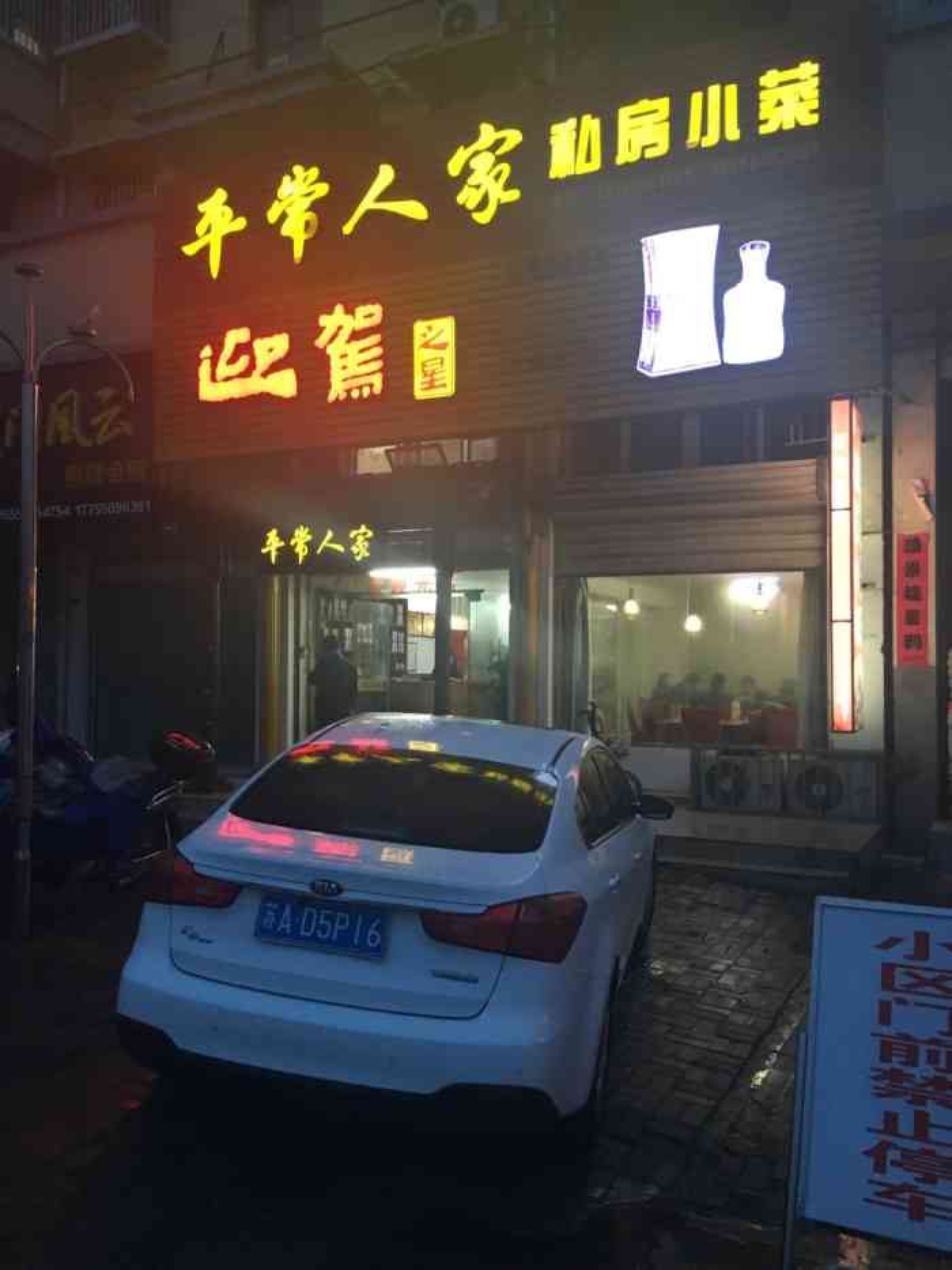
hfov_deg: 48.2
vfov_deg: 61.7
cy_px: 635
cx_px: 476
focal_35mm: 29
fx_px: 1063
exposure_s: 1/20
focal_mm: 4.15
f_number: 2.2
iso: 200
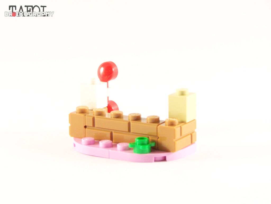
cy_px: 102
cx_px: 136
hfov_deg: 15.4
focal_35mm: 128
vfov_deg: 11.6
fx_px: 1002
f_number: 4
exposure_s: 1/60
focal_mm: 21.2
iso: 400
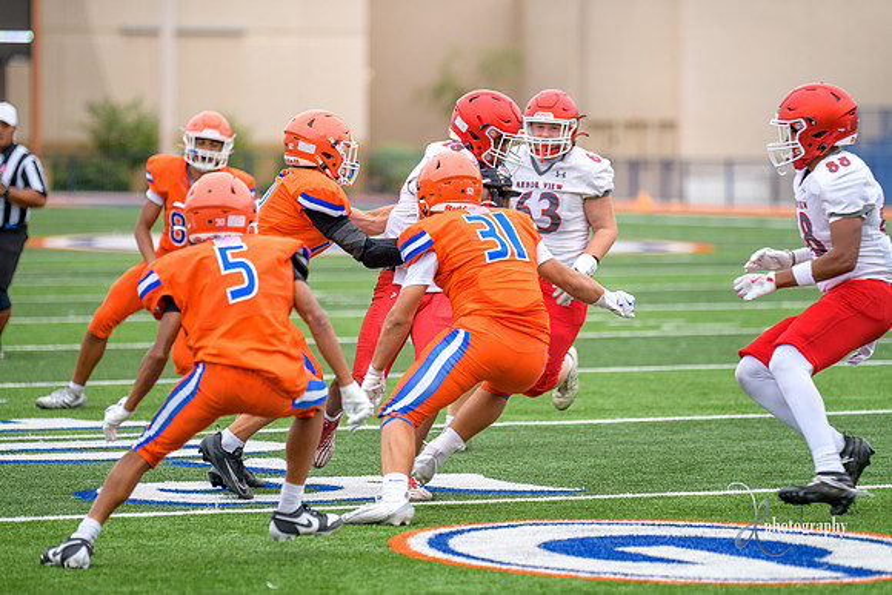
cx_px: 446
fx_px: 5204
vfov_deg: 6.5
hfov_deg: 9.8
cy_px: 298
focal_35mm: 210
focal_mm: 210
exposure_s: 1/800
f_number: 2.8
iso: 400
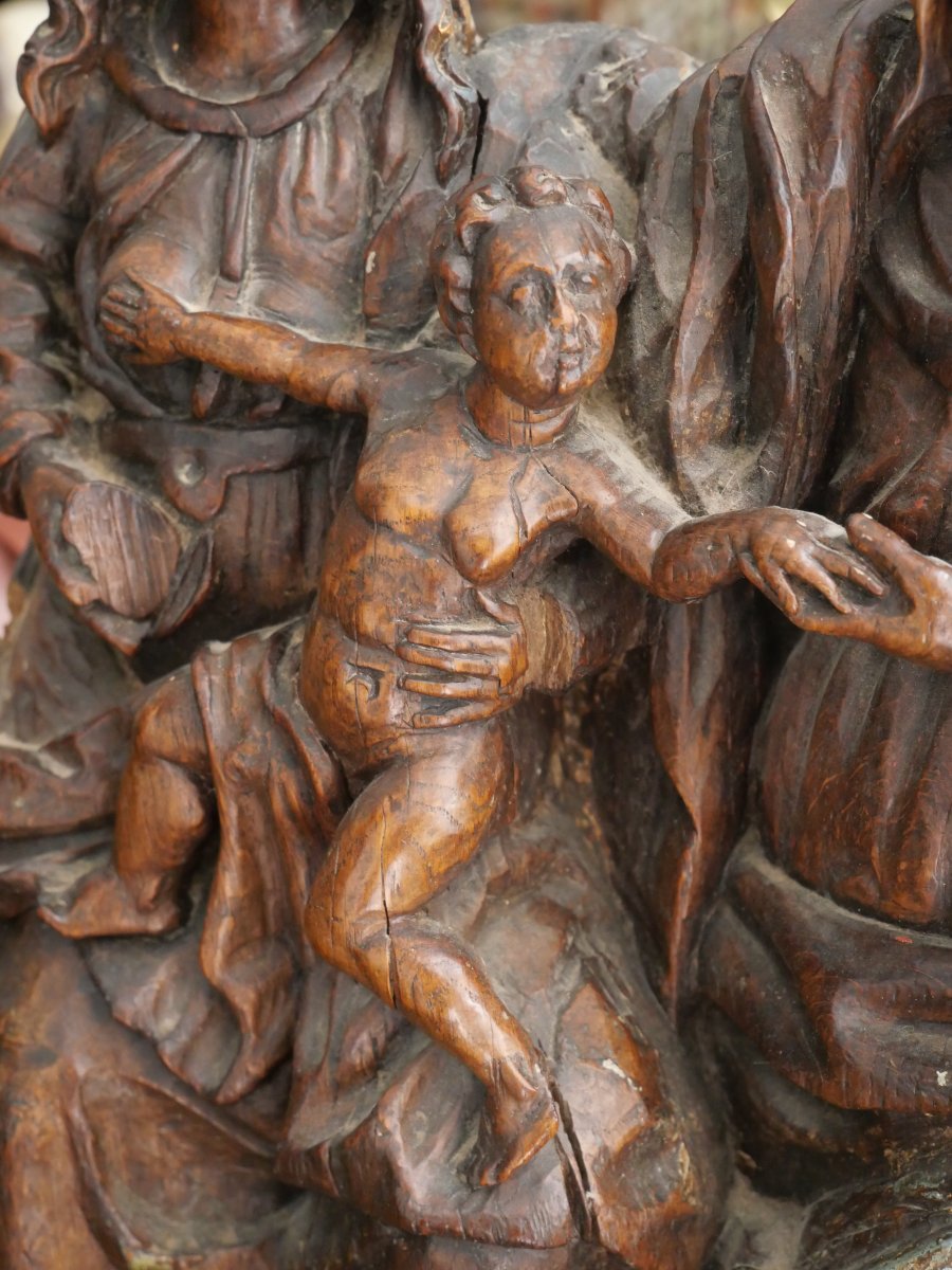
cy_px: 635
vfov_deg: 32.2
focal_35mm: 60
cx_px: 476
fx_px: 2200
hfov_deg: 24.4
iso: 2500
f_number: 4.9
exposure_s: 1/125
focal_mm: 30
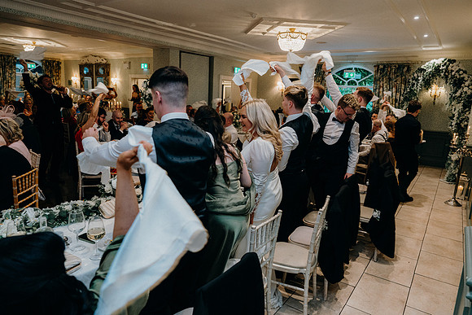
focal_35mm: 24
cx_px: 236
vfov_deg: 53.2
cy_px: 158
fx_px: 315
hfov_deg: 73.7
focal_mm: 24
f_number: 3.5
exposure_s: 1/160
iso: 2500
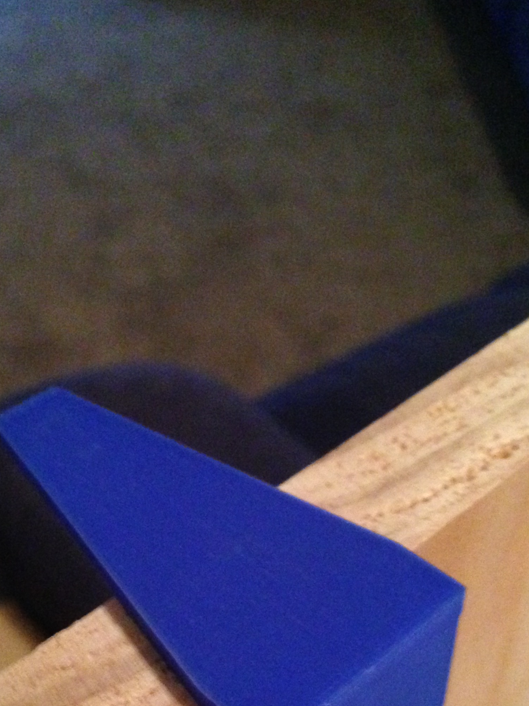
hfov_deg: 27.0
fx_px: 1100
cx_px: 234
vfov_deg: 34.5
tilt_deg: -47.9
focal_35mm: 54
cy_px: 560
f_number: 2.4
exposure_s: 1/15
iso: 800
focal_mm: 4.12
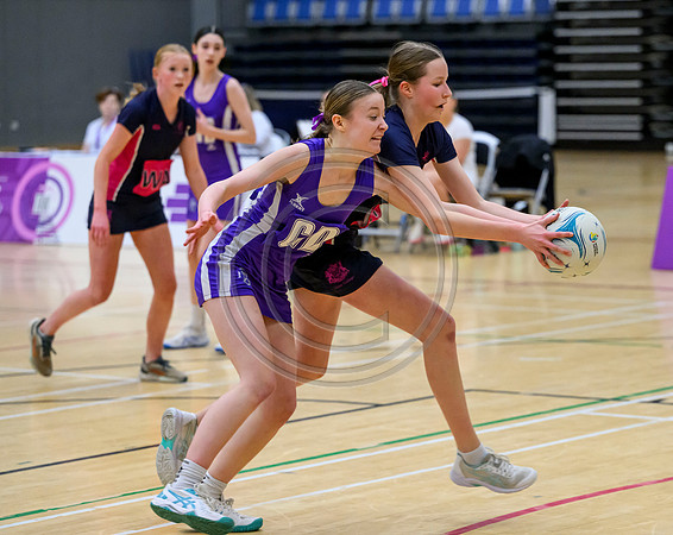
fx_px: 2866
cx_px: 424
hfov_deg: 13.4
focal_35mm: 144
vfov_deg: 10.7
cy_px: 241
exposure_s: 1/1000
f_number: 3.5
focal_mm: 115
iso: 6400
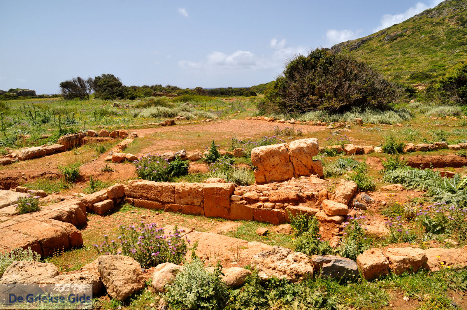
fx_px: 350
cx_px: 234
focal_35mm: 27
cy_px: 155
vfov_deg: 47.8
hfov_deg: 67.4
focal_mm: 18
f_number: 11
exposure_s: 1/400
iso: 200
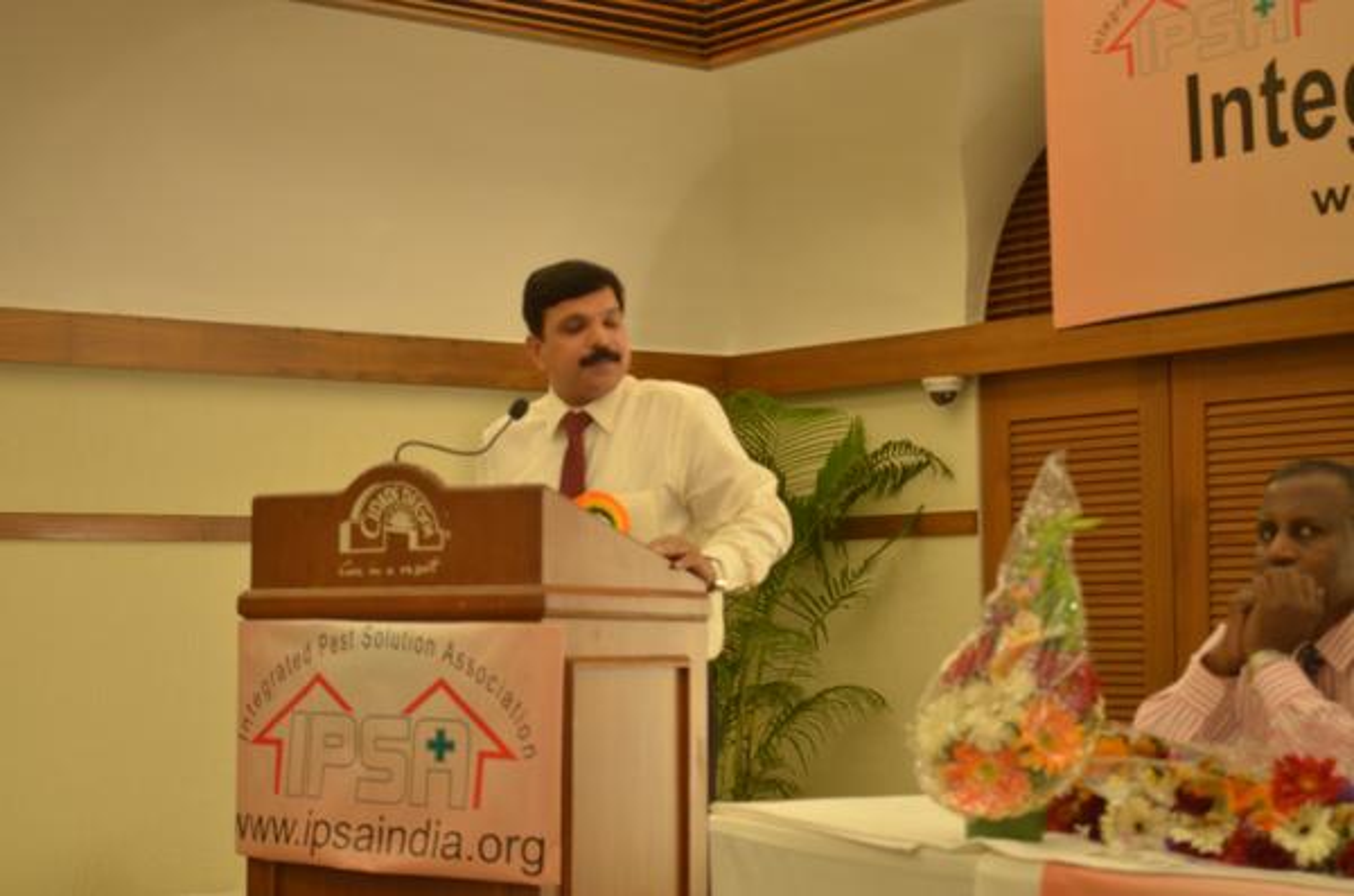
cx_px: 677
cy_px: 448
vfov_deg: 20.5
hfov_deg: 30.6
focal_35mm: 66
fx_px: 2476
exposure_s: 1/40
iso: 1000
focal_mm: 44
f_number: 5.3
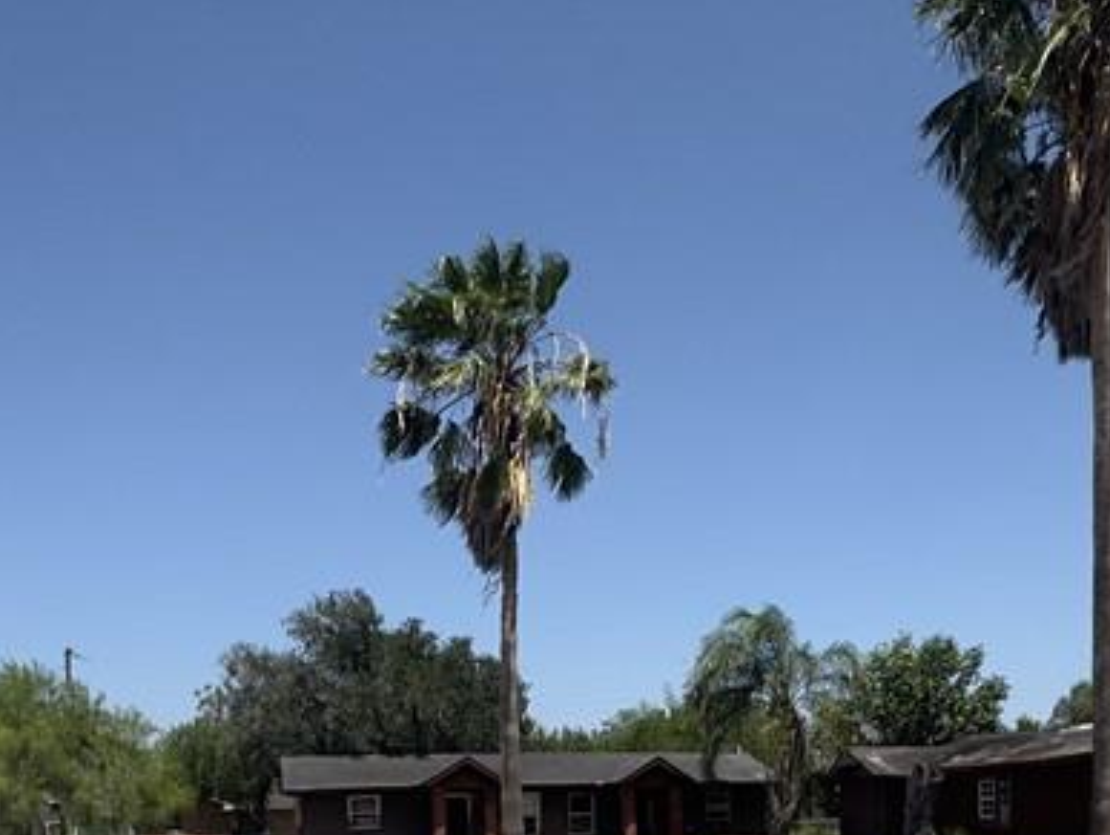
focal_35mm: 37
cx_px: 591
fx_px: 1188
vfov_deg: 35.3
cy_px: 824
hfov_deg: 50.1
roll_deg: +1.2
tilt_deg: -0.8
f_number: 2.2
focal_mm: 2.22
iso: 50
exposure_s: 1/2674
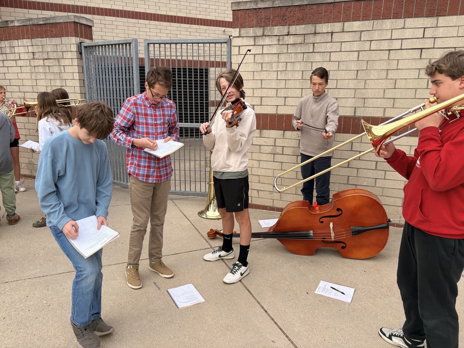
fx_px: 349
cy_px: 174
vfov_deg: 53.1
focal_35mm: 26
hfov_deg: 67.3
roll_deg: -0.3
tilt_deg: -13.3
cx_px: 232
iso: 50
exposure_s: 1/571
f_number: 1.6
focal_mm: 5.96
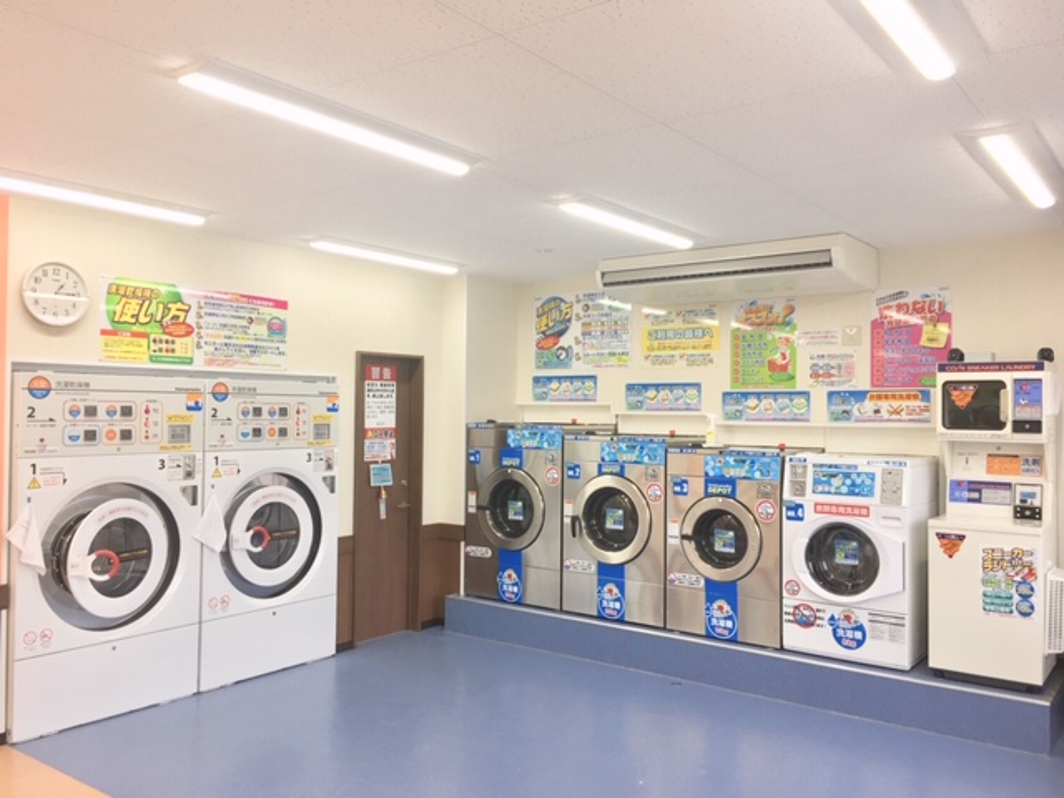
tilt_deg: -0.3
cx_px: 532
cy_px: 399
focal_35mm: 29
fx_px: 891
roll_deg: -0.1
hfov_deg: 61.7
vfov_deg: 48.2
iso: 32
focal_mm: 4.15
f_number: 2.2
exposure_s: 1/60
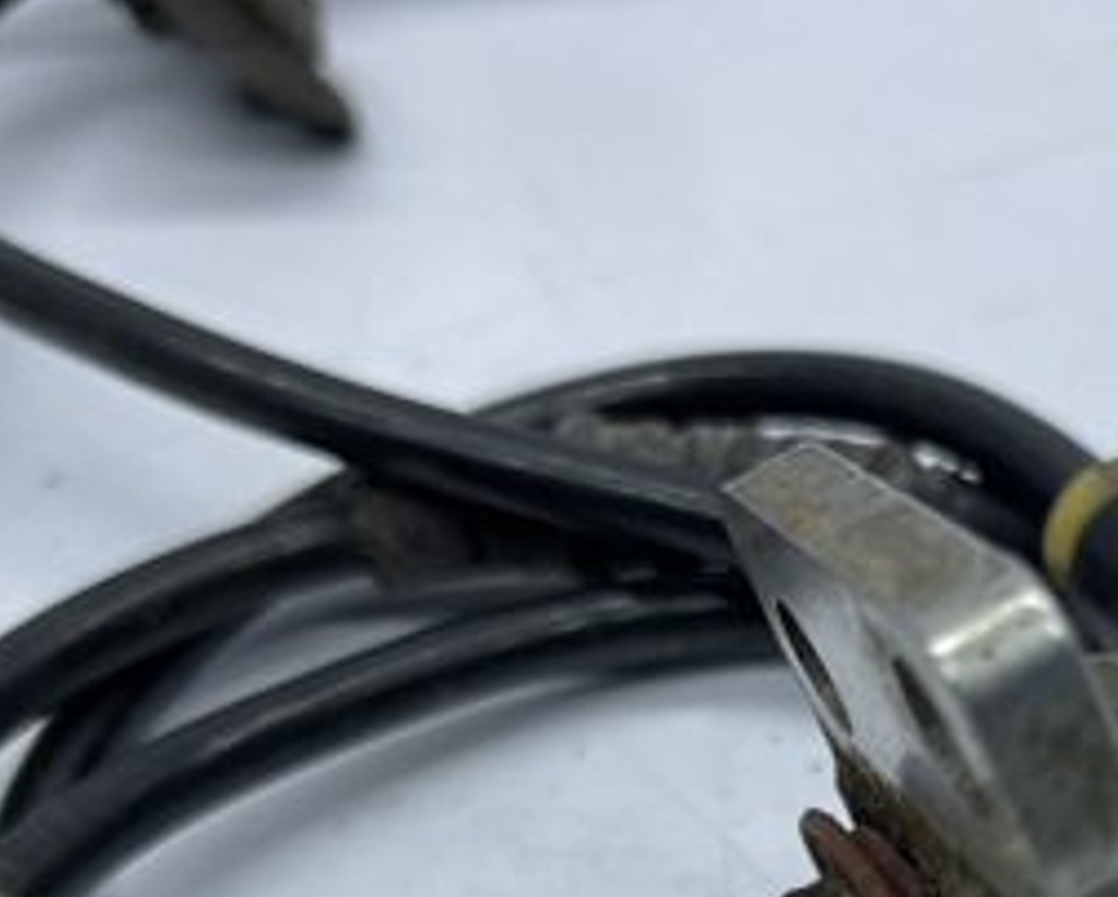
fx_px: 2053
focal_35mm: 62
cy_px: 1057
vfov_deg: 22.8
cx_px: 976
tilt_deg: -49.4
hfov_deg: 29.4
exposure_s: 1/486
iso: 32
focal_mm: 5.1
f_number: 1.6
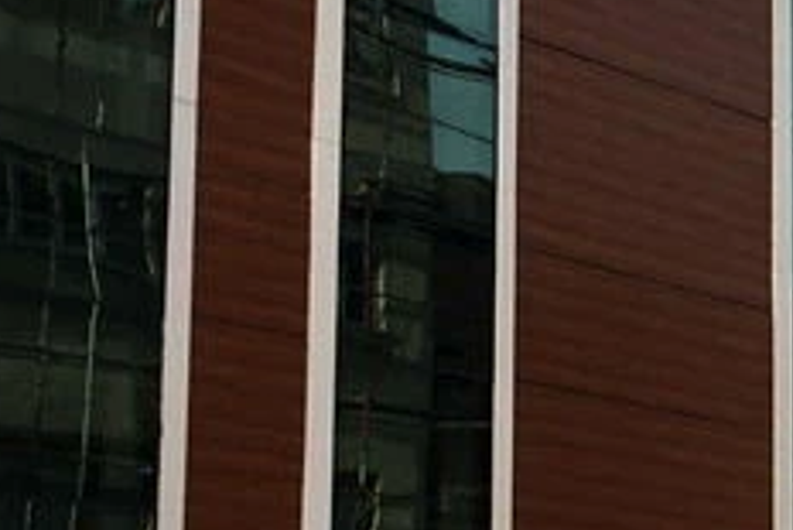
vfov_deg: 10.5
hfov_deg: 15.0
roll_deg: -0.9
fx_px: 2887
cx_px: 1012
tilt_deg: +12.4
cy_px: 390
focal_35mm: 131
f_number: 2.2
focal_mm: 4.15
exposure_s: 1/1479
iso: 25
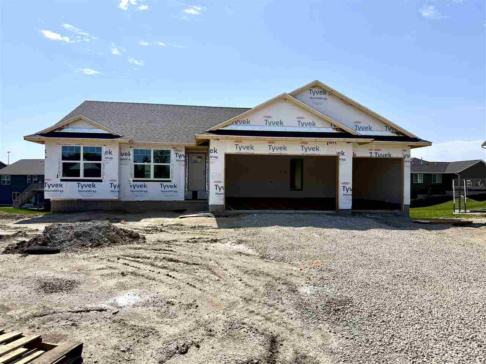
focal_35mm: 24
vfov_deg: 56.8
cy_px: 182
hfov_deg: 71.6
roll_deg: -0.5
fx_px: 337
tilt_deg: +1.5
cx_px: 243
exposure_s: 1/8130
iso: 80
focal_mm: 6.76
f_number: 1.78
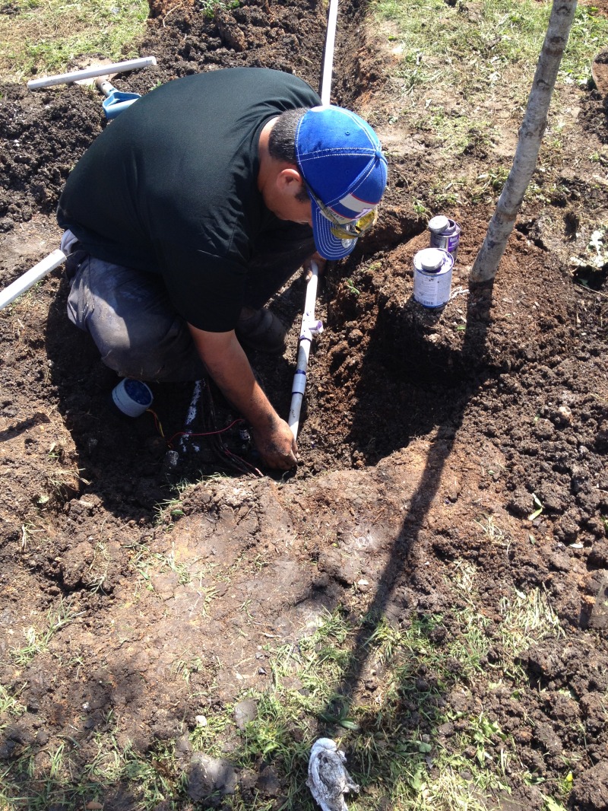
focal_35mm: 35
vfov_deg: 52.6
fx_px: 819
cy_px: 406
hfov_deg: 40.7
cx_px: 304
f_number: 2.4
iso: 50
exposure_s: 1/383
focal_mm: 4.28
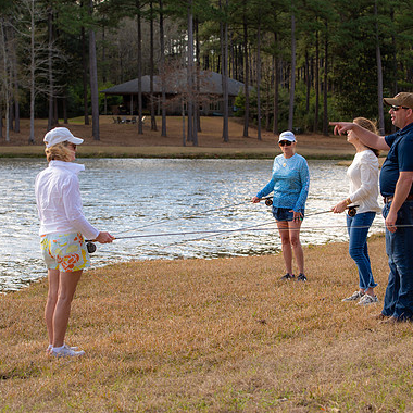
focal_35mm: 101
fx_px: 1363
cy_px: 206
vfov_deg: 17.2
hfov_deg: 17.2
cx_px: 233
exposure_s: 1/80
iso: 50
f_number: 5.6
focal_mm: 78
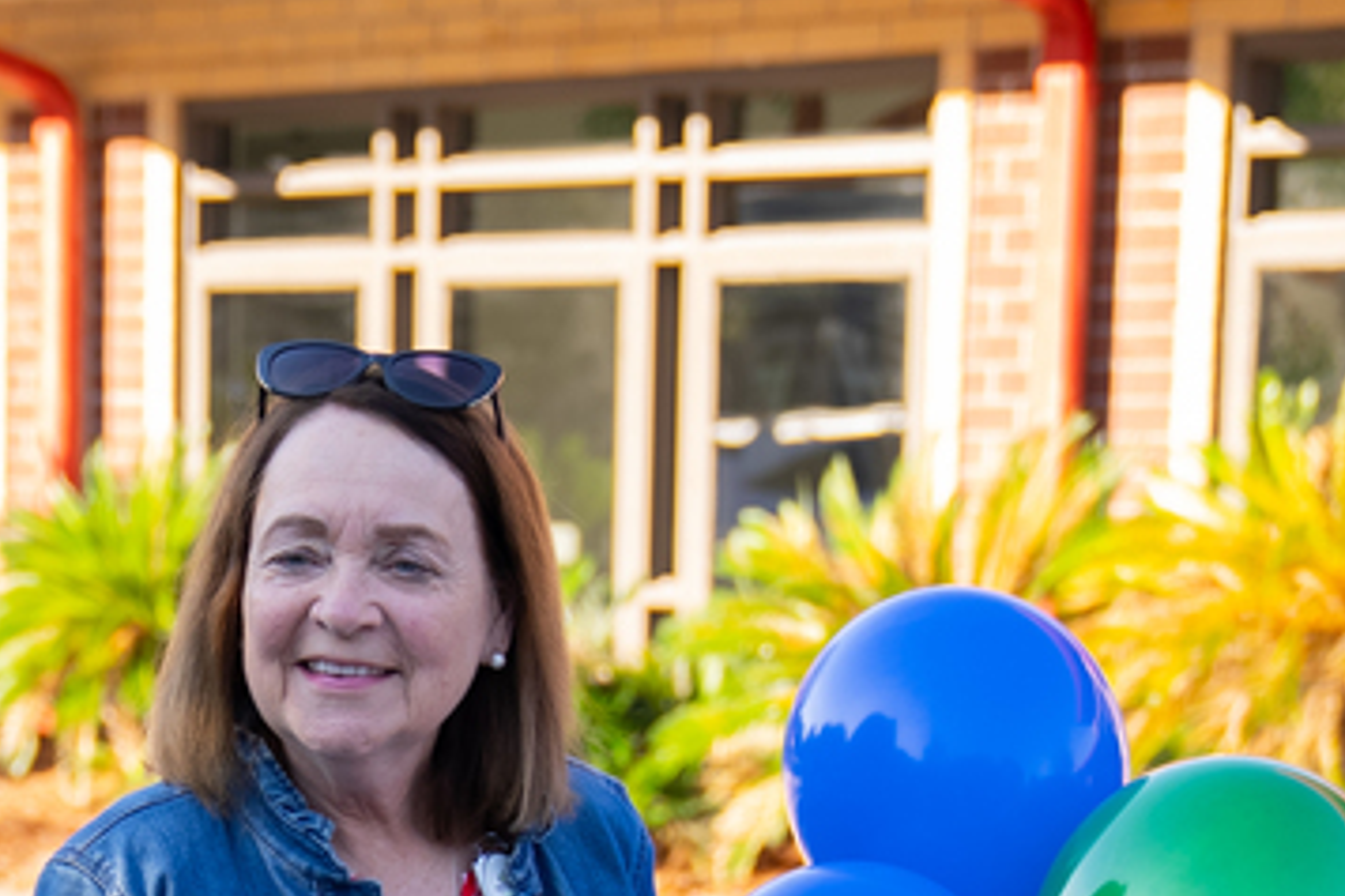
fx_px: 4184
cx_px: 320
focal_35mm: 112
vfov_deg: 11.9
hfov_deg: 18.1
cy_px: 1175
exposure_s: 1/320
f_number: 2.8
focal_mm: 39
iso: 125
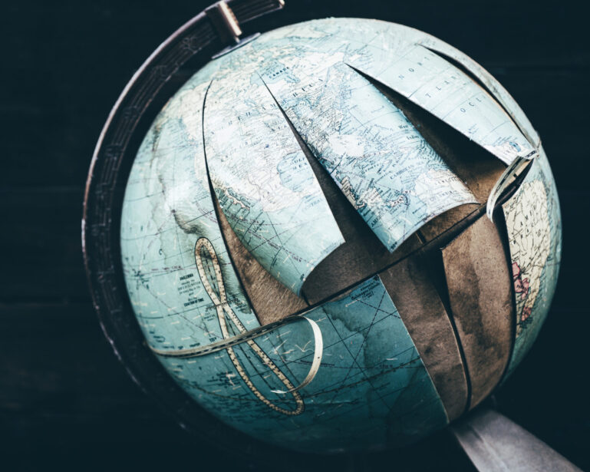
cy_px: 250
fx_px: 1309
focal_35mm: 75
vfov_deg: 20.4
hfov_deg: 25.3
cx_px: 239
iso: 640
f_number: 5
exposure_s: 1/100
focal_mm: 60
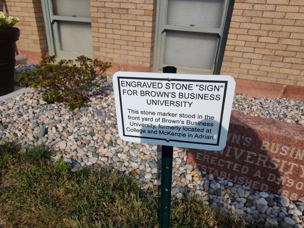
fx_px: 202
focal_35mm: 23
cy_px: 114
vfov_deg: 58.9
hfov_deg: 73.9
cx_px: 152
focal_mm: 5.56
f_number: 1.8
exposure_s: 1/1748
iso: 100
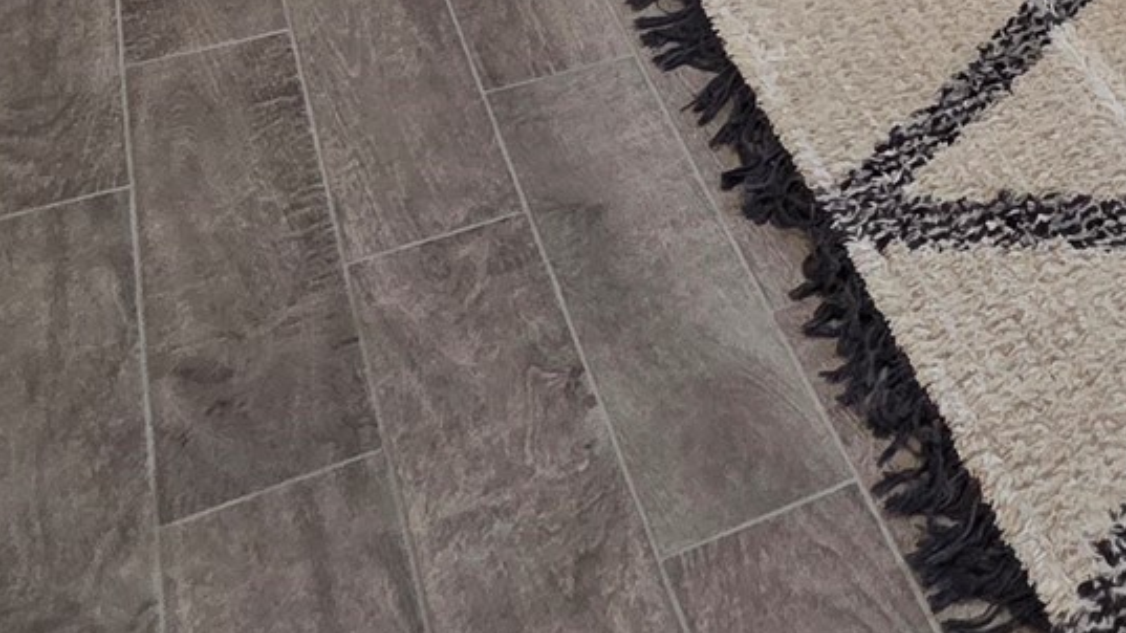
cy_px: -897
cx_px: 1153
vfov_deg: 14.4
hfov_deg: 34.6
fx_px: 1612
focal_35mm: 54
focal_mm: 2.2
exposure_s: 1/120
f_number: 2.2
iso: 160
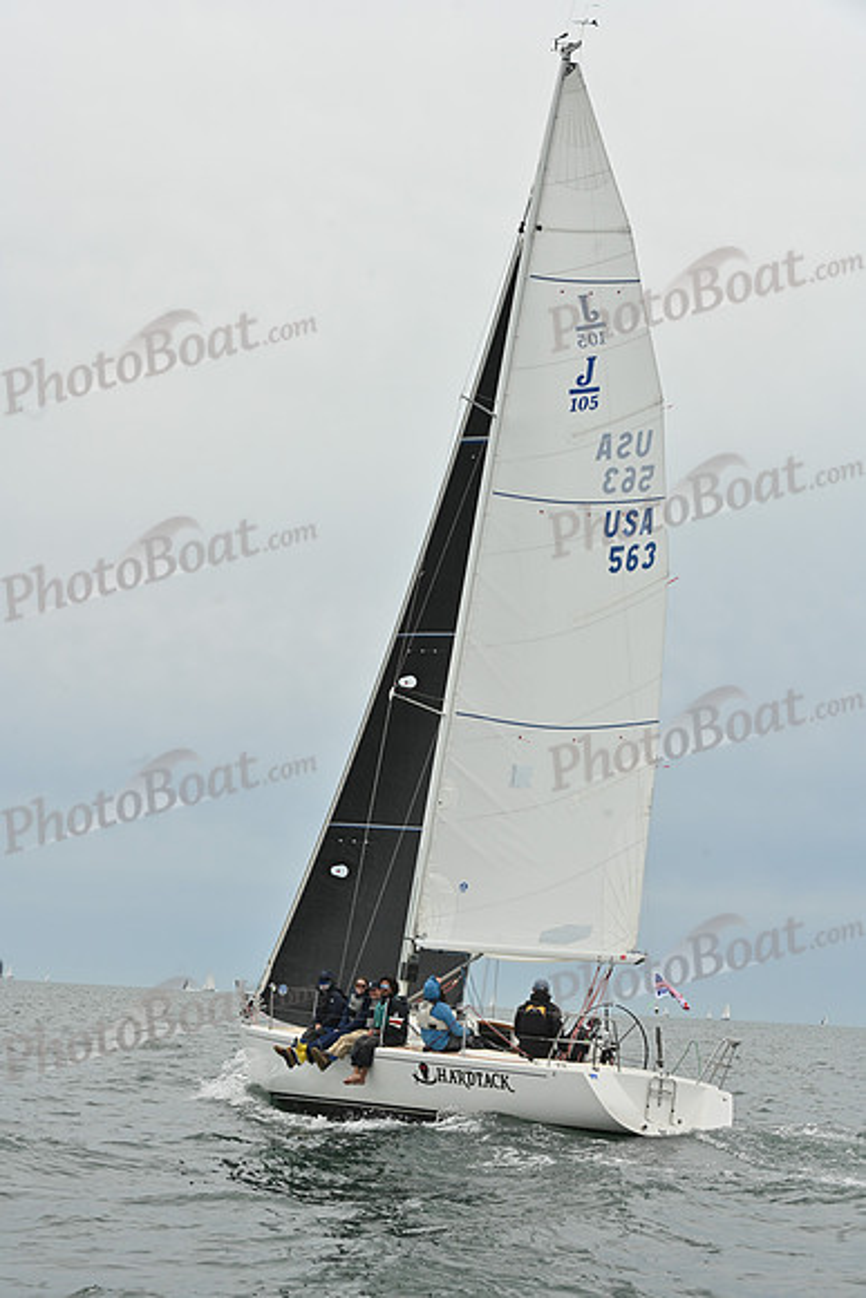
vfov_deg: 28.8
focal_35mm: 70
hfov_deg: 19.5
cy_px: 649
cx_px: 433
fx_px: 2524
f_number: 9
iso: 320
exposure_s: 1/1000
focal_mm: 70
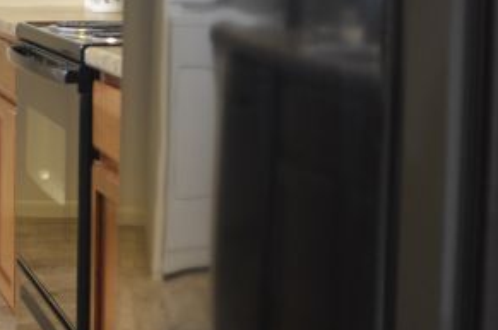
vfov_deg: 14.3
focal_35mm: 94
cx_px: -86
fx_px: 1296
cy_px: 0
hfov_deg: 20.5
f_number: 2.8
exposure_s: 1/5
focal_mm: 17
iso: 200
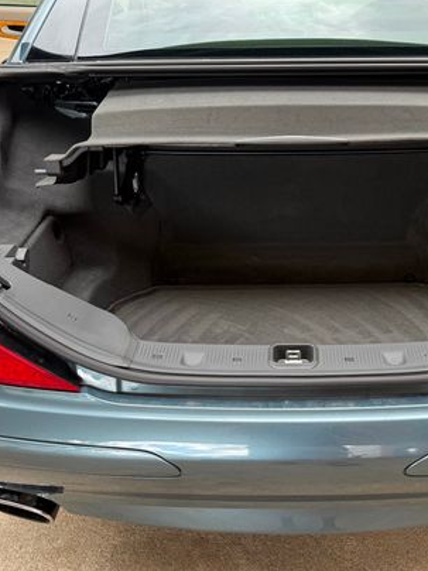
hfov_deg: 37.3
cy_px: 300
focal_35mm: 38
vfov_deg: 49.0
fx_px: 626
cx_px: 291
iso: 80
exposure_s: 1/188
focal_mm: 6.76
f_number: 1.78
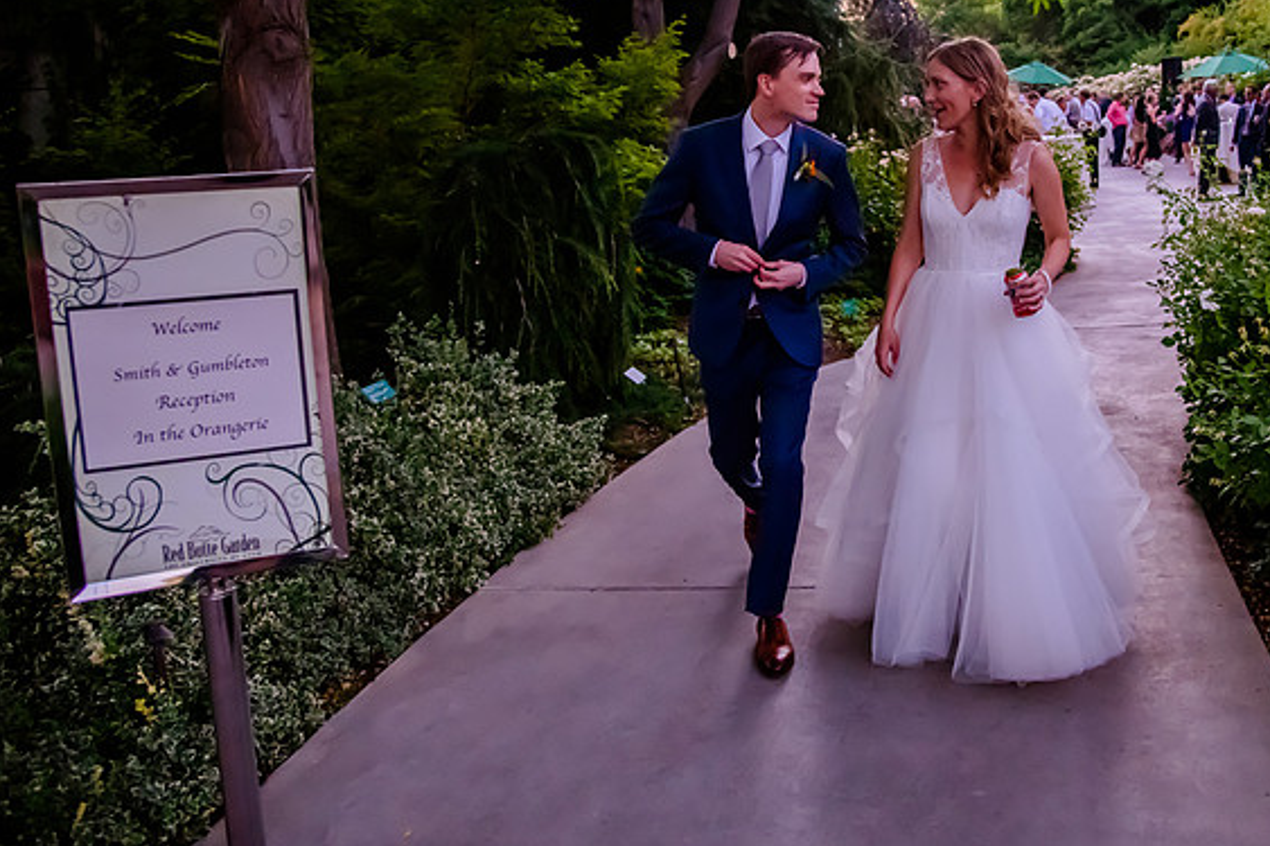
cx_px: 866
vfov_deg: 39.5
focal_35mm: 33
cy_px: 282
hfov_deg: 55.8
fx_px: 1164
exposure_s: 1/320
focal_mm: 24
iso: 5000
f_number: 4
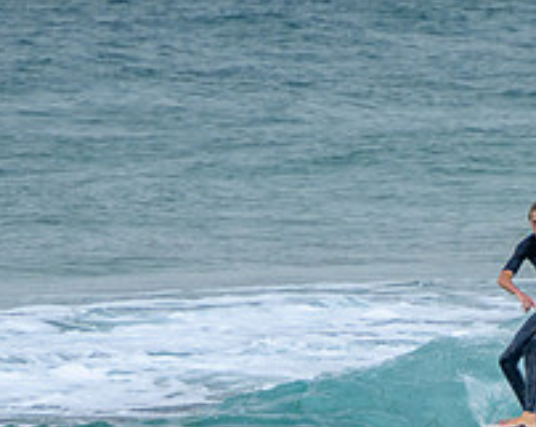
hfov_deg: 1.3
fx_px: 23523
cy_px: 499
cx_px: 431
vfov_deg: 1.0
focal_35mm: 1485
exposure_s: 1/2000
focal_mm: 400
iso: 640
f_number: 5.6
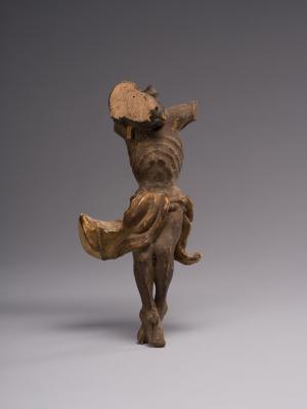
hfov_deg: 15.6
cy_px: 204
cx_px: 154
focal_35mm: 95
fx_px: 1123
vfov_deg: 20.7
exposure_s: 1/100
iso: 160
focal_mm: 120
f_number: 16
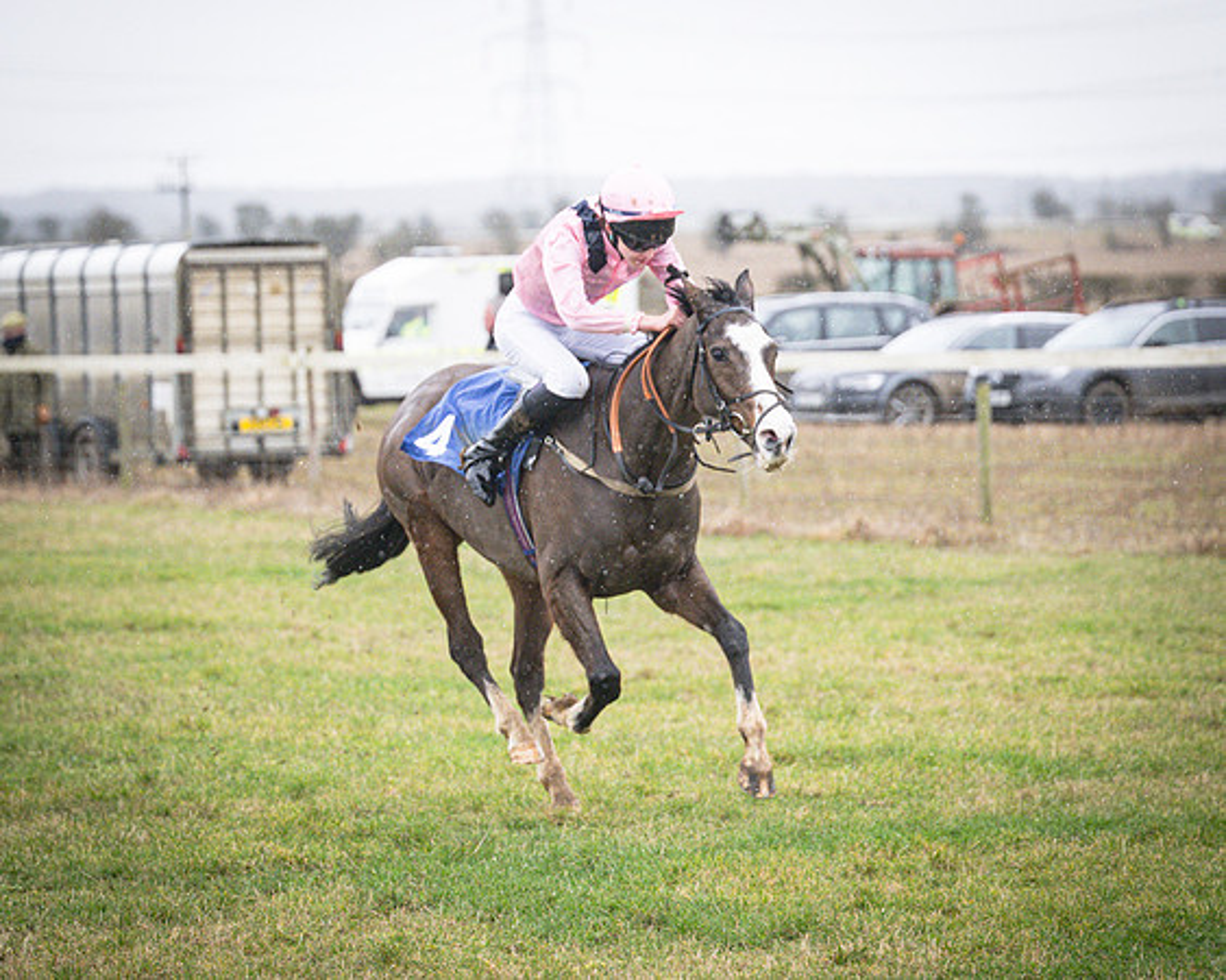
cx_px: 539
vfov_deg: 9.3
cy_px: 421
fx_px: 6041
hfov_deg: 11.6
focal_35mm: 167
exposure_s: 1/1000
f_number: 2.8
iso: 1250
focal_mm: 96
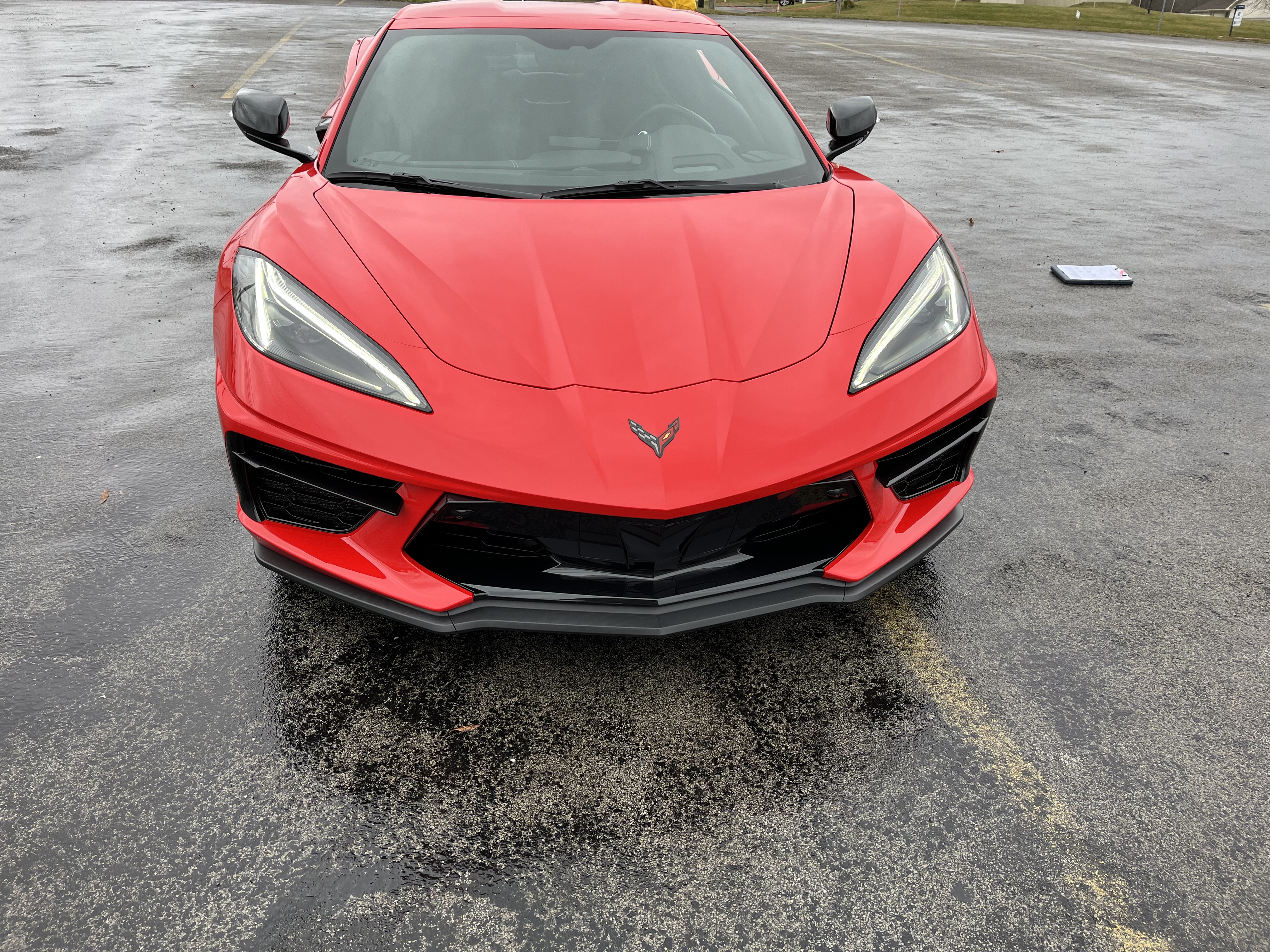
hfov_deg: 67.3
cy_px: 476
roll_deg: -2.1
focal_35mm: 26
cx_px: 635
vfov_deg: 53.1
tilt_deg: -24.7
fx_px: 954
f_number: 1.6
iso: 40
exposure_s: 1/181
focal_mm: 5.1
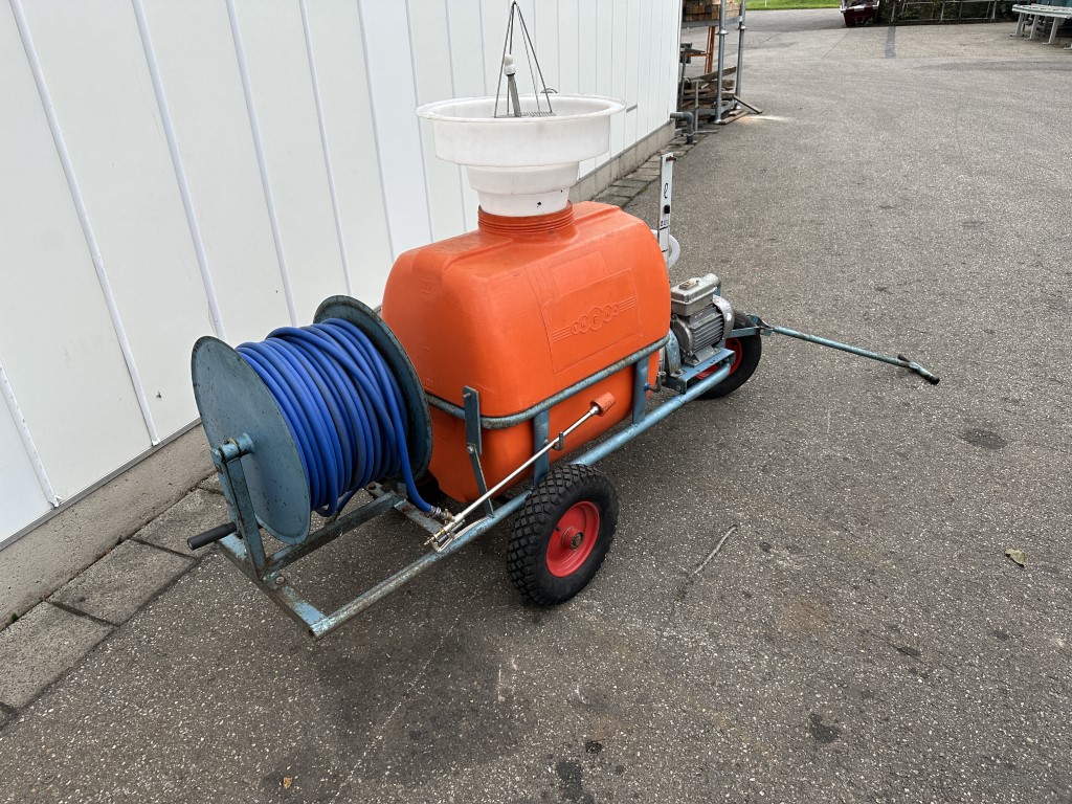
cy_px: 402
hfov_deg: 71.6
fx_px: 743
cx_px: 536
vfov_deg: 56.8
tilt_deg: -25.3
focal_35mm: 24
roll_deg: +1.2
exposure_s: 1/486
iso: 80
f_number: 1.78
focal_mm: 6.86
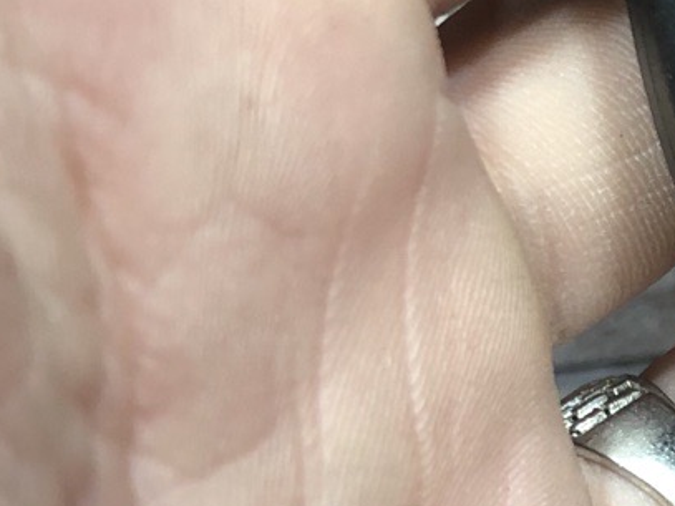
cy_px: 257
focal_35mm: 99
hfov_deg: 18.7
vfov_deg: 14.9
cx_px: 833
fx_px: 1930
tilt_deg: -58.2
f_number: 1.8
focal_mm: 4
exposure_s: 1/24
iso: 40
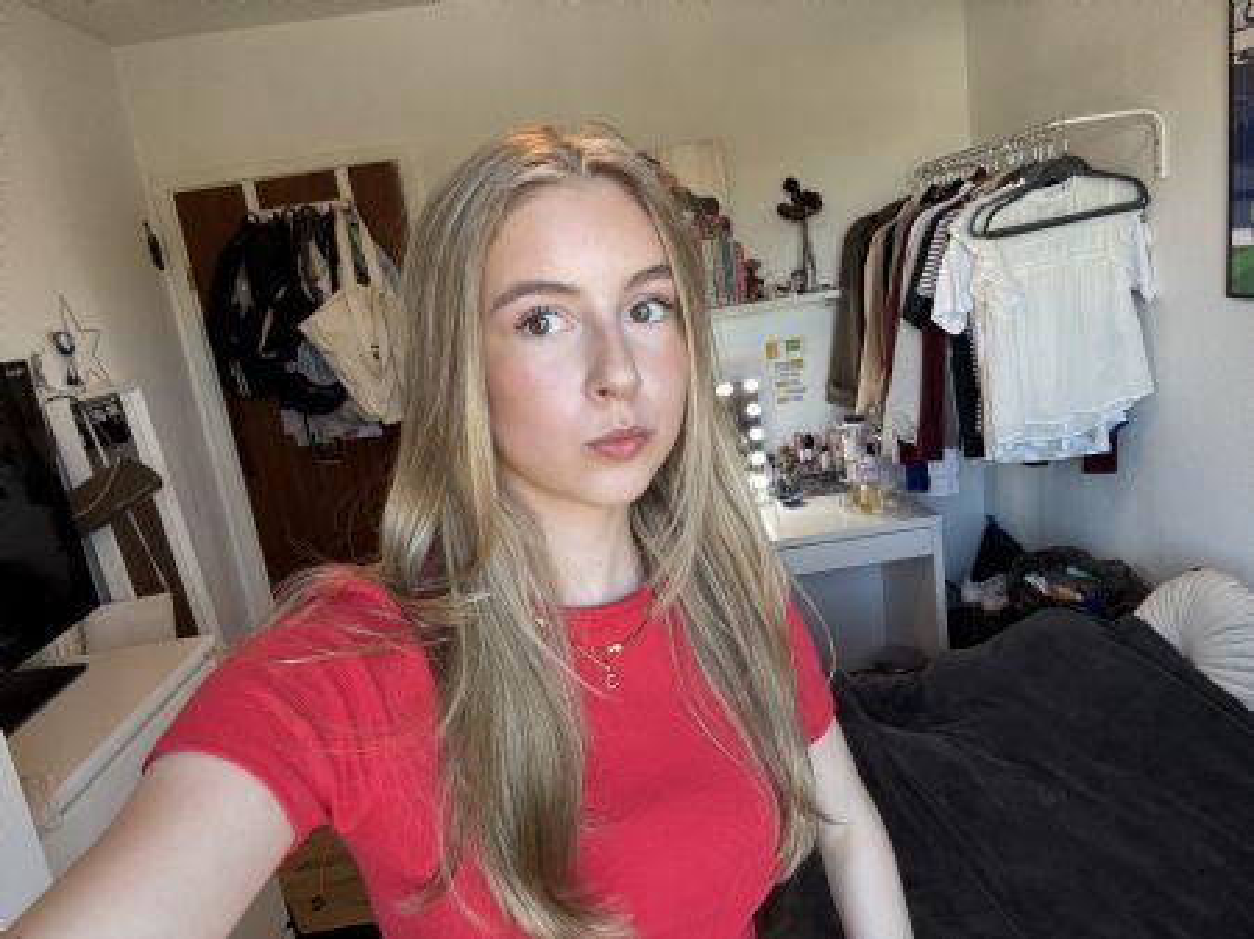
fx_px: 833
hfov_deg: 74.0
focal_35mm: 23
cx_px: 627
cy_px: 470
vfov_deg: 58.8
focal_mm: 2.69
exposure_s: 1/121
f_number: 1.9
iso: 50
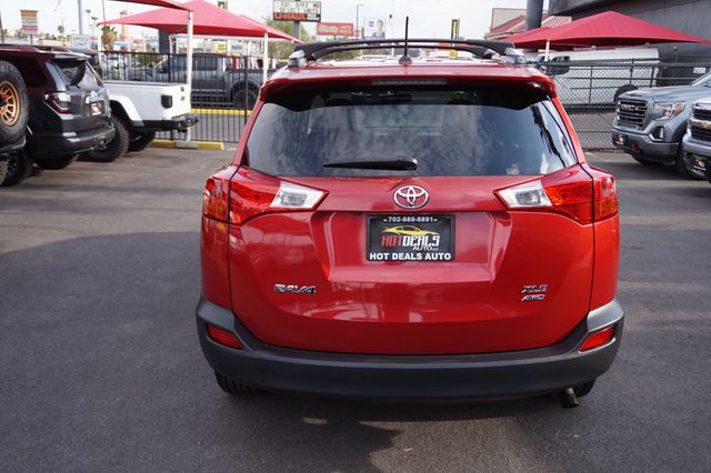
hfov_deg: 55.1
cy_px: 236
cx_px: 356
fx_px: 681
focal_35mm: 34
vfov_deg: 38.3
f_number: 4.5
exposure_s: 1/160
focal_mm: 23
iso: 100
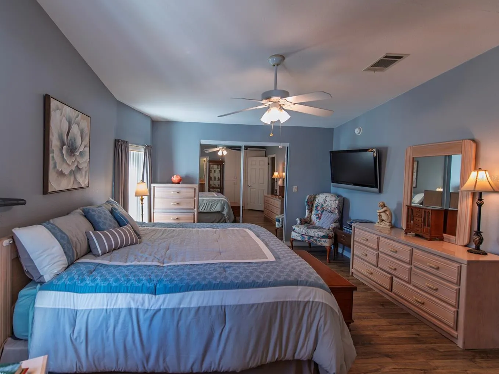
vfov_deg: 74.7
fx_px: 245
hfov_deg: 90.4
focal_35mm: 17
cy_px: 178
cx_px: 212
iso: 100
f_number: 2.8
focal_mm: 15
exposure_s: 1/30
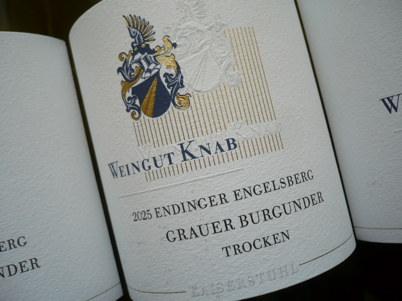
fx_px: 406
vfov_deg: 40.7
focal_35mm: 35
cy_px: 150
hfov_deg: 52.6
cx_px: 201
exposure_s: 1/100
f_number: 2.8
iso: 100
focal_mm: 5.8
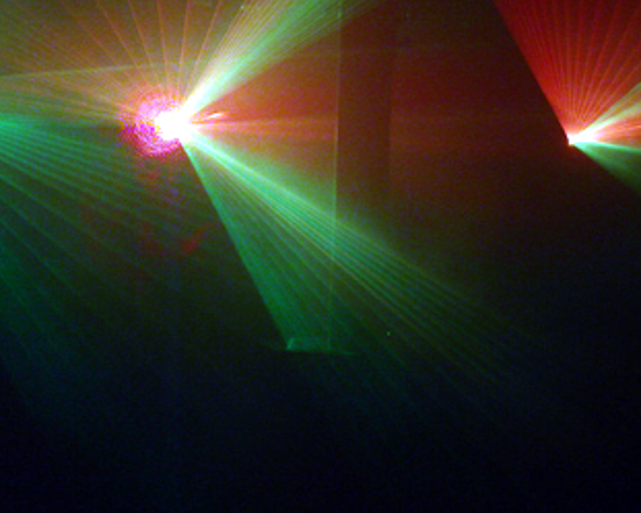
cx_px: 351
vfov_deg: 31.4
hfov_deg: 38.7
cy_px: 218
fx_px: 911
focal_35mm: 48
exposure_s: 1/6
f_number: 2.8
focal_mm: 7.8
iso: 200
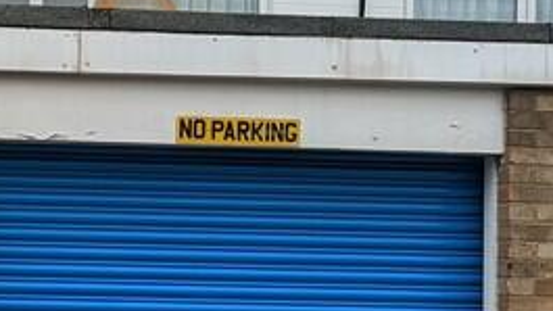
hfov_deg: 20.1
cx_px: -77
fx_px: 1481
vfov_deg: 12.0
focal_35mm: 101
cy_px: 214
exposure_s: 1/716
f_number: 1.85
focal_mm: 6.81
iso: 45
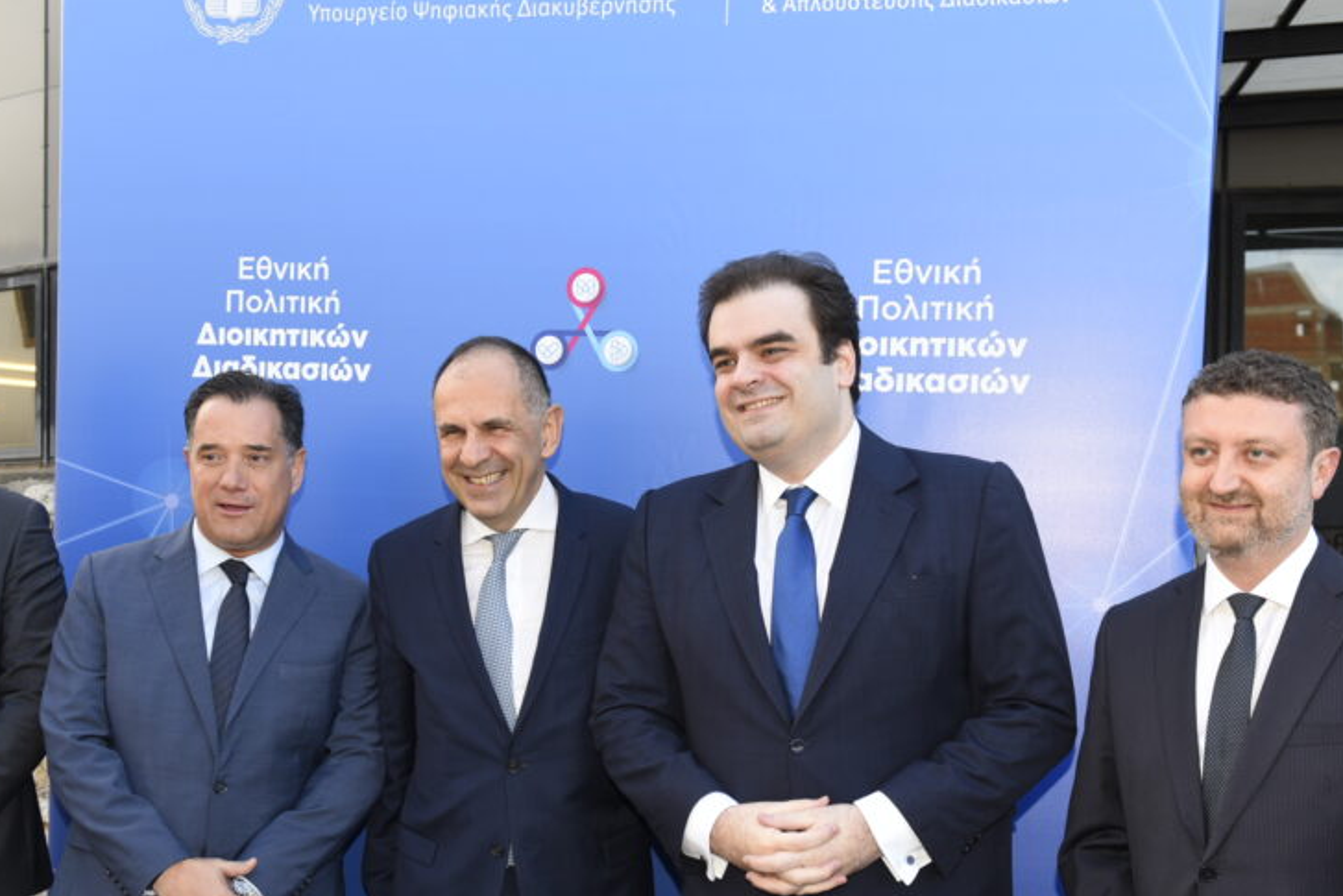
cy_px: 611
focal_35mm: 47
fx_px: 1754
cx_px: 637
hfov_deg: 41.9
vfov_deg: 28.4
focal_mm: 32
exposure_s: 1/125
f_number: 5
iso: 250
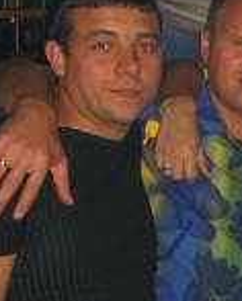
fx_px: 1349
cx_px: 529
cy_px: 172
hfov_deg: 9.4
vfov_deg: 12.7
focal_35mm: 151
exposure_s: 1/60
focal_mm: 7.9
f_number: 2.8
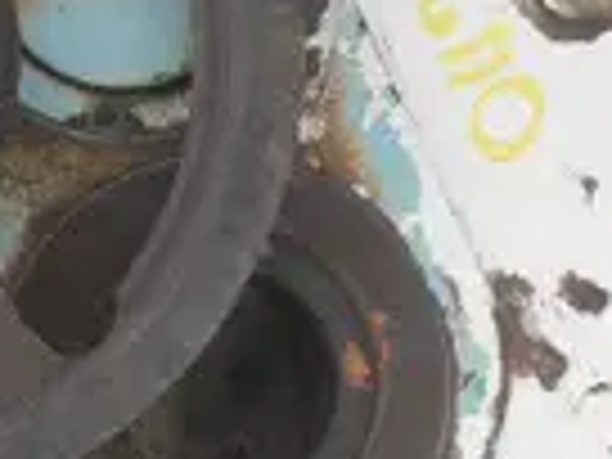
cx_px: -50
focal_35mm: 129
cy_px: 225
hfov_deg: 14.9
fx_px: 2281
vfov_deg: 11.5
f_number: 3.4
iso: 64
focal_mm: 7.9
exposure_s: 1/400
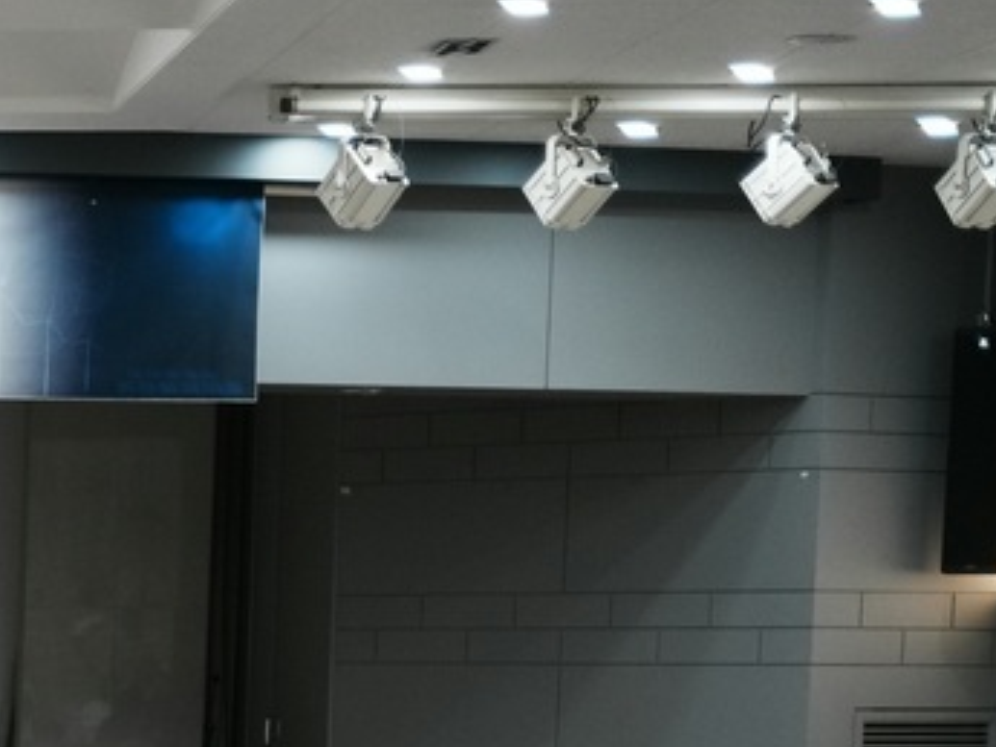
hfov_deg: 11.8
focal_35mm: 156
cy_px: 1308
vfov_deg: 9.1
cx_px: -716
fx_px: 4490
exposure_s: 1/400
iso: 800
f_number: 2.5
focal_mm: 40
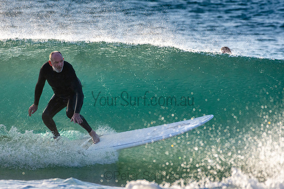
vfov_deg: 1.5
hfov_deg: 2.2
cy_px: 87
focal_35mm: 940
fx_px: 7413
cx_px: 109
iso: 640
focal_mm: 500
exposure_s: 1/2000
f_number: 5.6
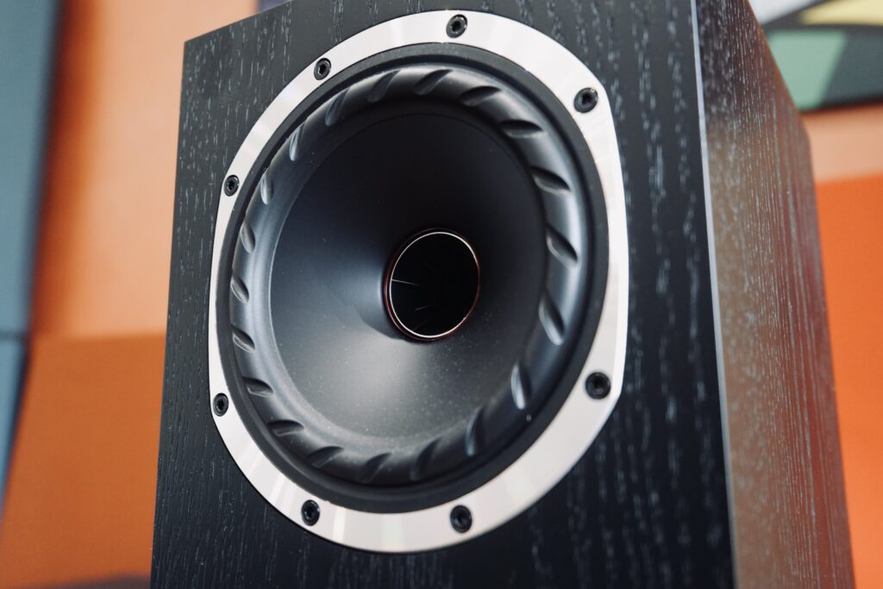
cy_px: 294
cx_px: 442
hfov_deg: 57.2
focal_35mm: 33
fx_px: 809
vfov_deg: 40.0
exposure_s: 1/40
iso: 6400
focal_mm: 33
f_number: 5.8
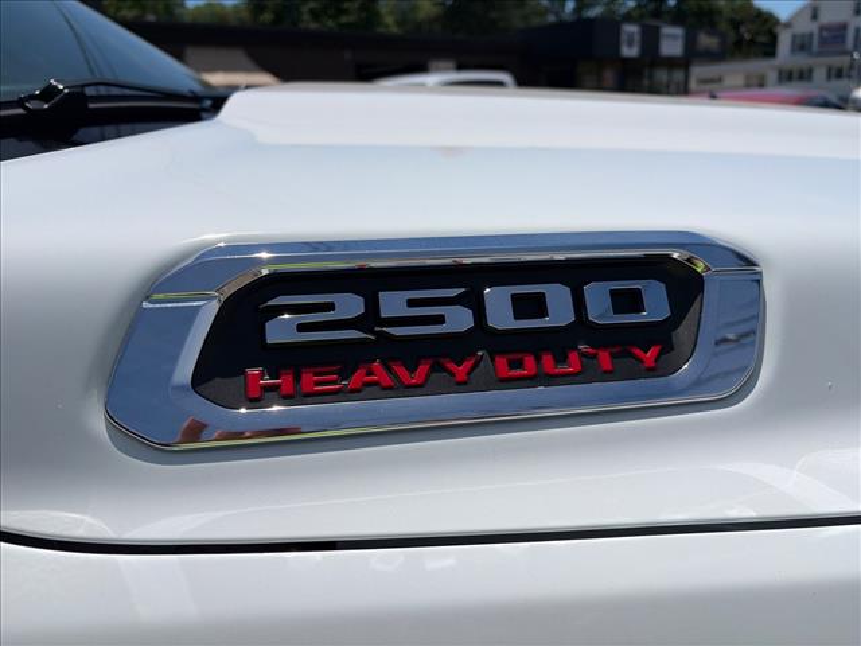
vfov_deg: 53.1
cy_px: 323
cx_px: 430
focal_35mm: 26
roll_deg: +5.0
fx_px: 647
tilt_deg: -17.8
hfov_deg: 67.3
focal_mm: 5.96
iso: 50
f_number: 1.6
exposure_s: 1/11905
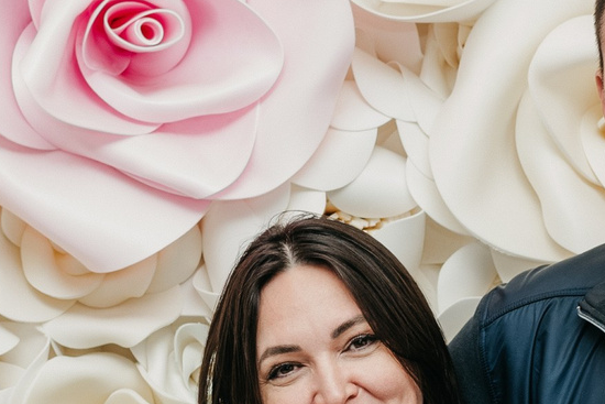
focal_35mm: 163
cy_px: 429
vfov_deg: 8.4
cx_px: 397
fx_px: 2740
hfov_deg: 12.6
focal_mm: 35
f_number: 4
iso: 320
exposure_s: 1/160
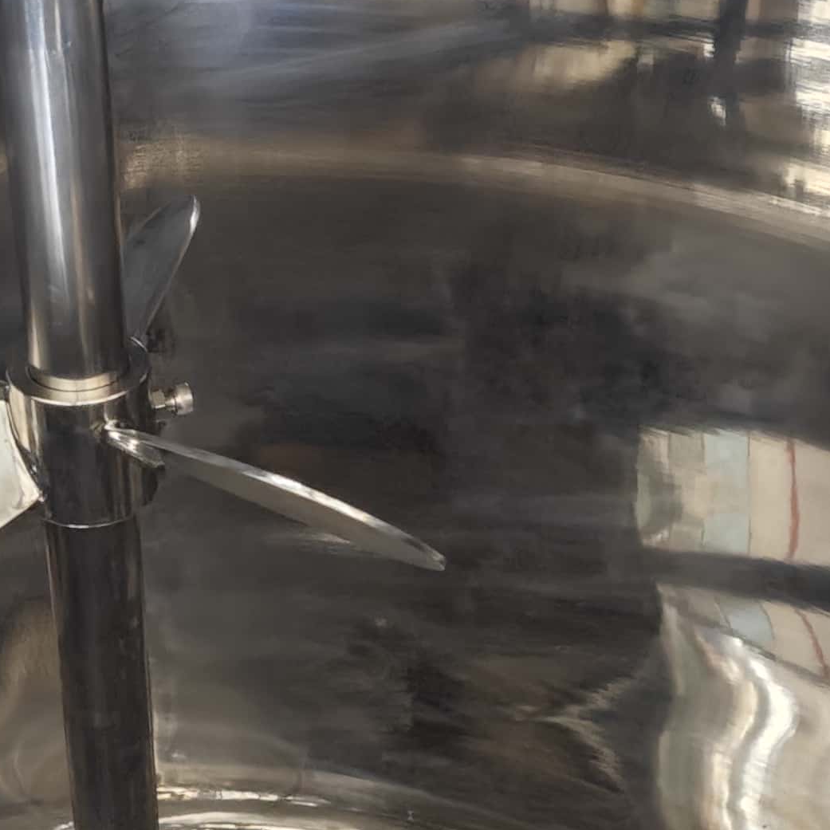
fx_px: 2170
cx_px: 210
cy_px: 858
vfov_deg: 20.8
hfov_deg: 21.5
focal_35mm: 80
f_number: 1.8
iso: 1250
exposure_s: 1/25
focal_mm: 5.43
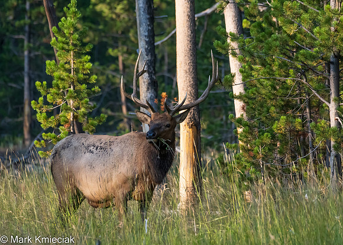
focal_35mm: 617
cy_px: 133
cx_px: 175
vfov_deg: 2.3
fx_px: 6008
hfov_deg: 3.3
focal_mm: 500
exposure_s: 1/1600
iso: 2800
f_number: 8
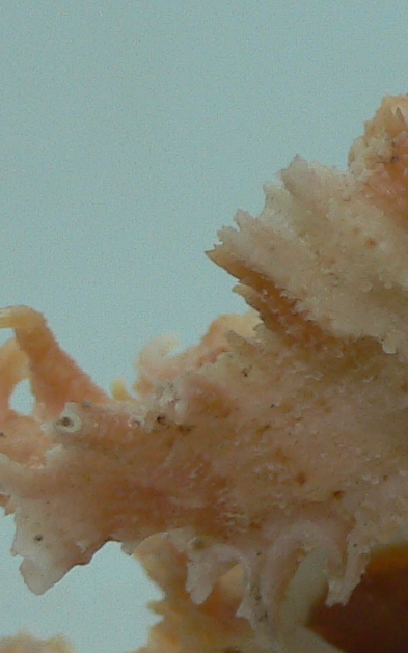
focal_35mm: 119
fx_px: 2118
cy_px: 432
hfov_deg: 10.8
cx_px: 509
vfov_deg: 17.5
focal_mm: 4.6
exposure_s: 1/60
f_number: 2.8
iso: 80
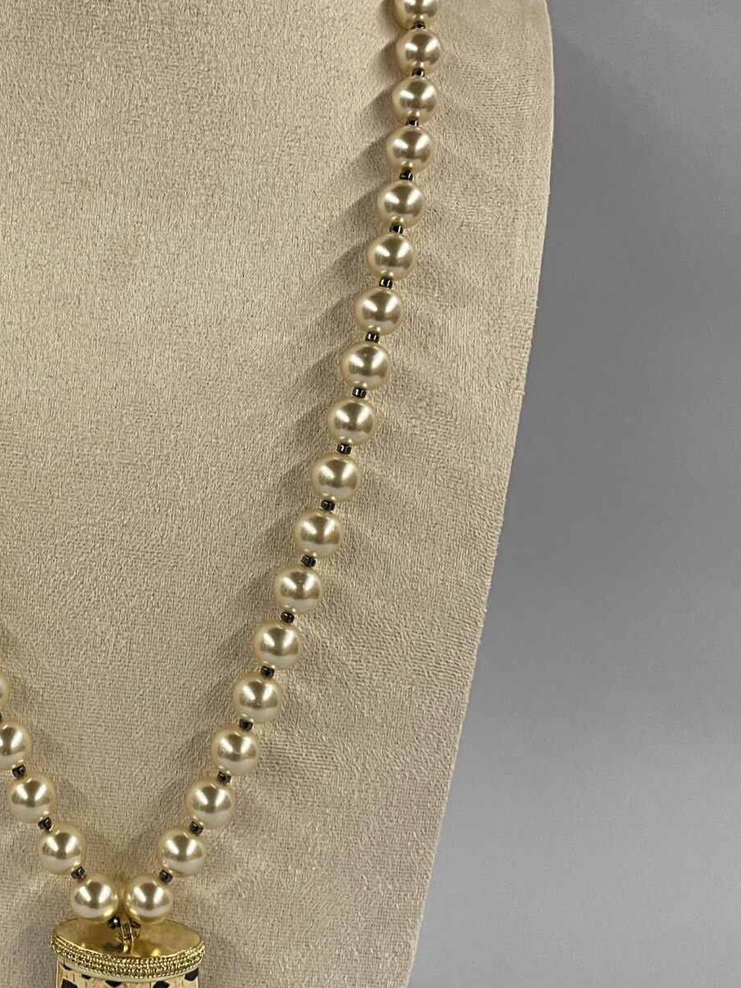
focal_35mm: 55
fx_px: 1569
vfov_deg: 34.8
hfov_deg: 25.8
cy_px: 398
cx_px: 87
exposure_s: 1/50
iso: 64
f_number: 1.6
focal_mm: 4.2
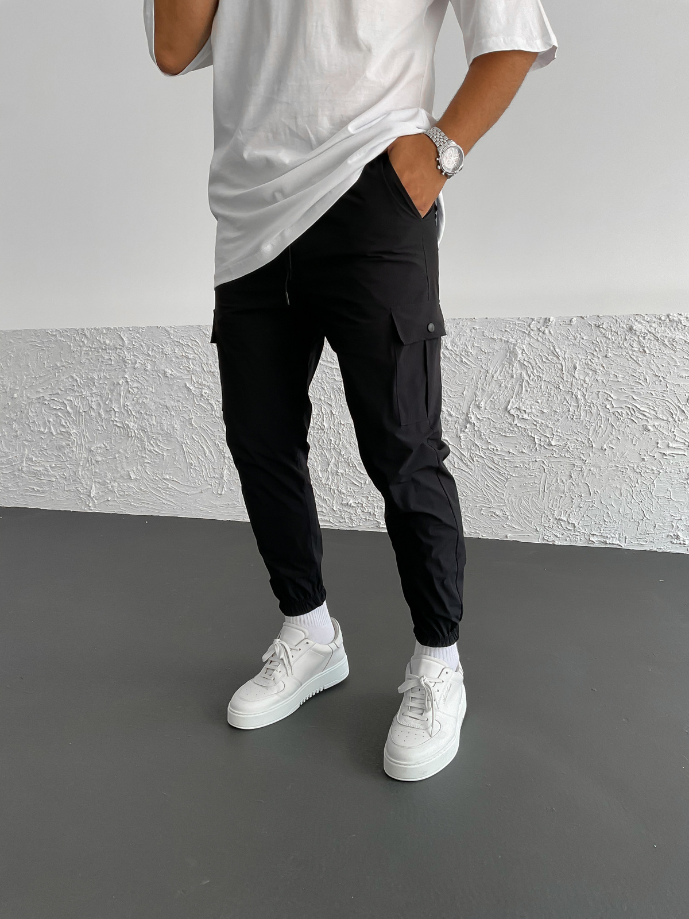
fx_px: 770
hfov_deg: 48.2
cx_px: 344
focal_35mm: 29
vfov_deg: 61.7
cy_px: 460
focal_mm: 3
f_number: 1.8
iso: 50
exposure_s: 1/120
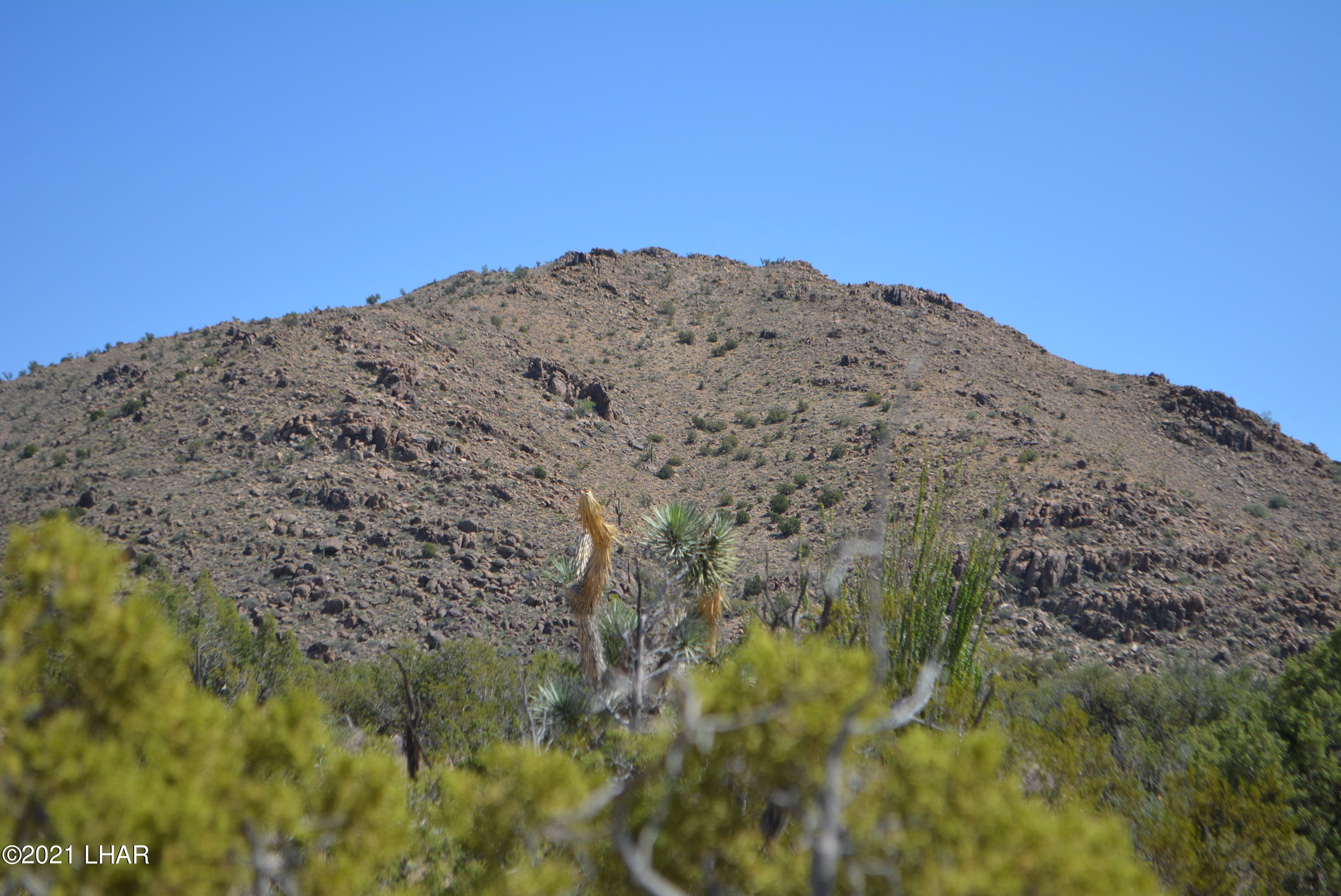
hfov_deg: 24.6
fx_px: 3075
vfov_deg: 16.6
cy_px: 448
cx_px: 670
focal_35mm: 82
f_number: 6.3
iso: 400
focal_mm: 55
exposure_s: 1/1600
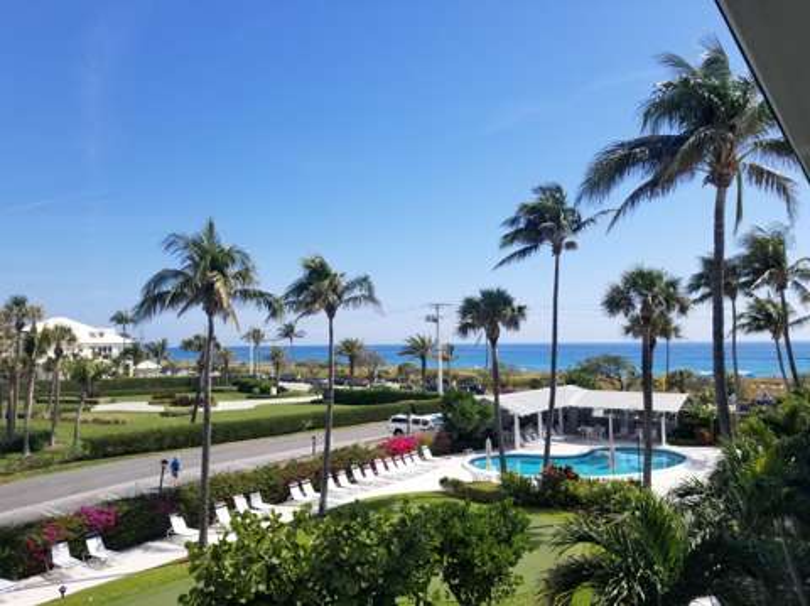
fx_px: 608
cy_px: 303
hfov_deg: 67.4
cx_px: 405
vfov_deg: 53.0
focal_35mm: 26
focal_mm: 4.25
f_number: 1.7
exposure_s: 1/2736
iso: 50
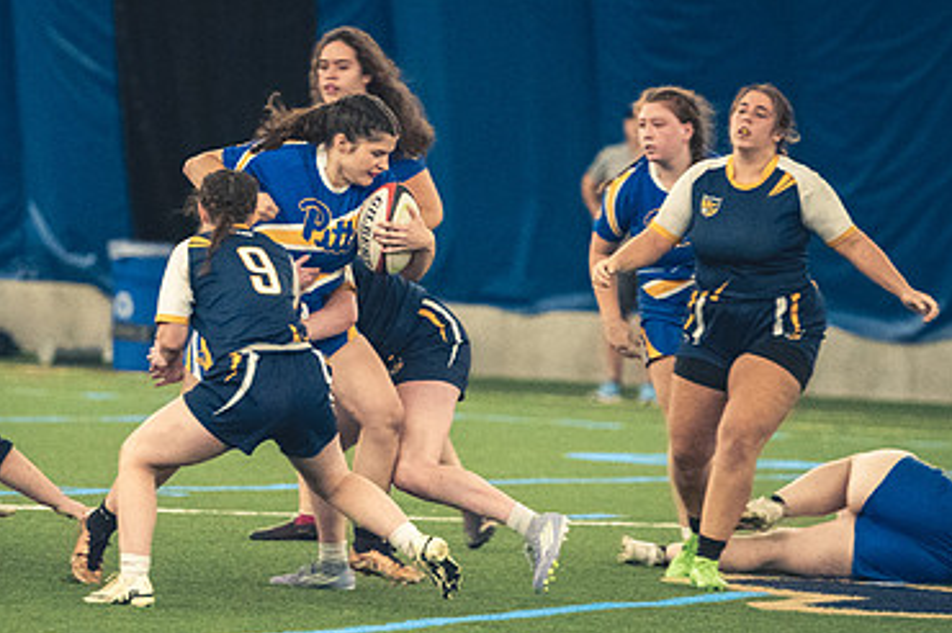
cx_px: 309
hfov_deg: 4.6
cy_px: 371
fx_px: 11810
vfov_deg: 3.1
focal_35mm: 447
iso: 12800
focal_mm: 190
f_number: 2.8
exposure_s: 1/500
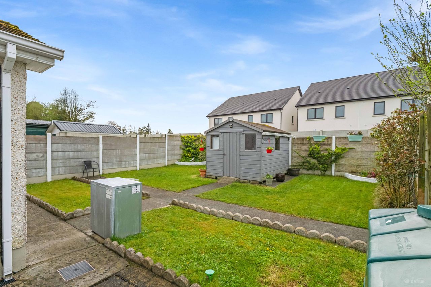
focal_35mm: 17
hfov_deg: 93.3
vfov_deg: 70.4
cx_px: 216
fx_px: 203
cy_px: 144
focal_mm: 17
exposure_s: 1/1250
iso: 640
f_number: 6.3
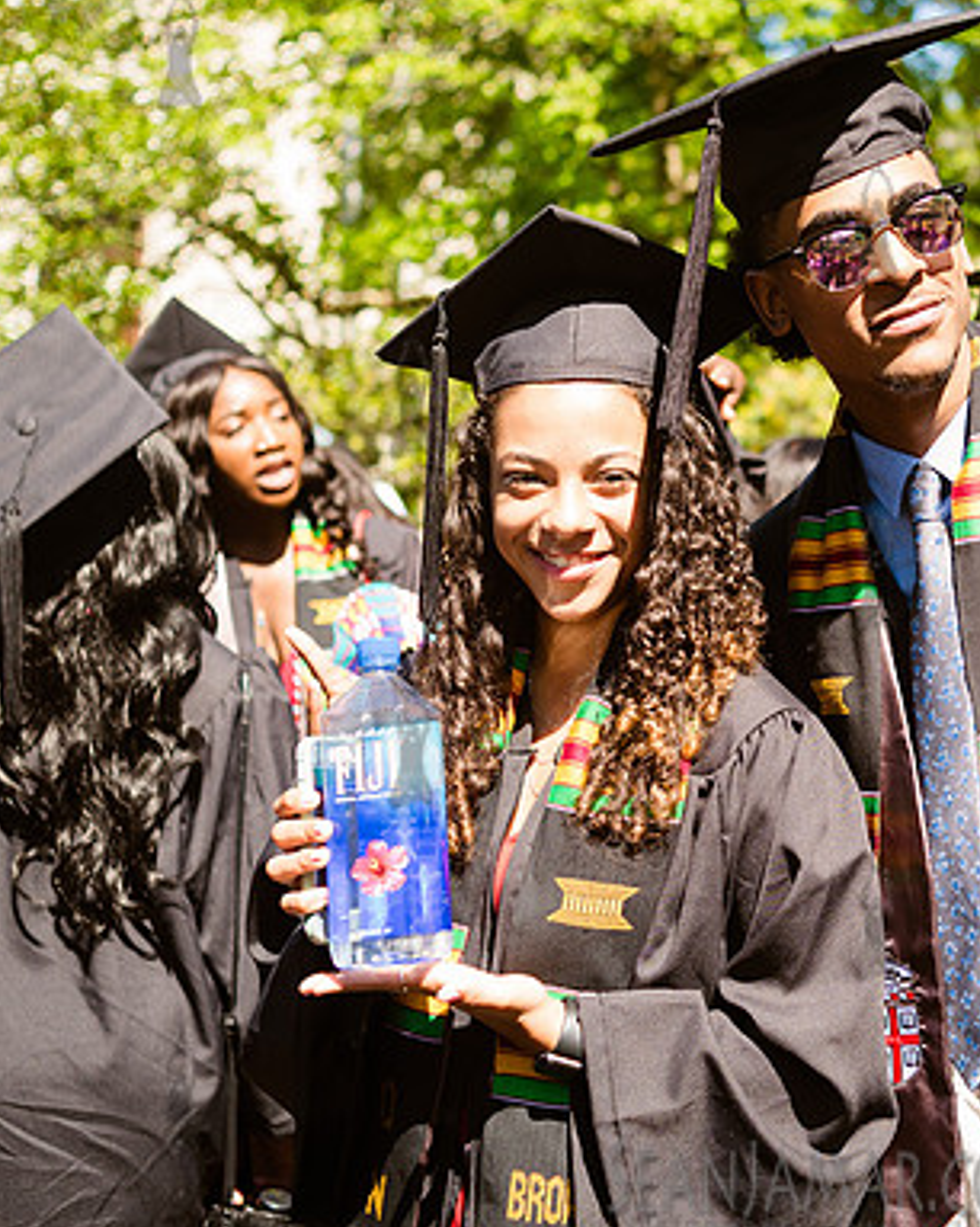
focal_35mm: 58
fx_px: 2104
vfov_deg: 32.5
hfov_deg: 25.5
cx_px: 865
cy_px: 562
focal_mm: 35
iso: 100
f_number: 3.5
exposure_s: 1/500
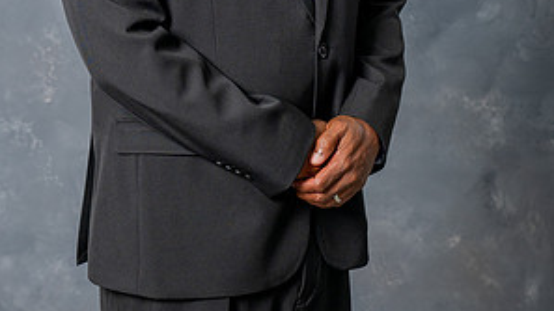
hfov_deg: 17.3
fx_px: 1821
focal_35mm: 124
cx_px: 256
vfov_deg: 9.6
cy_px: -86
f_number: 4
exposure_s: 1/200
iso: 200
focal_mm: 52
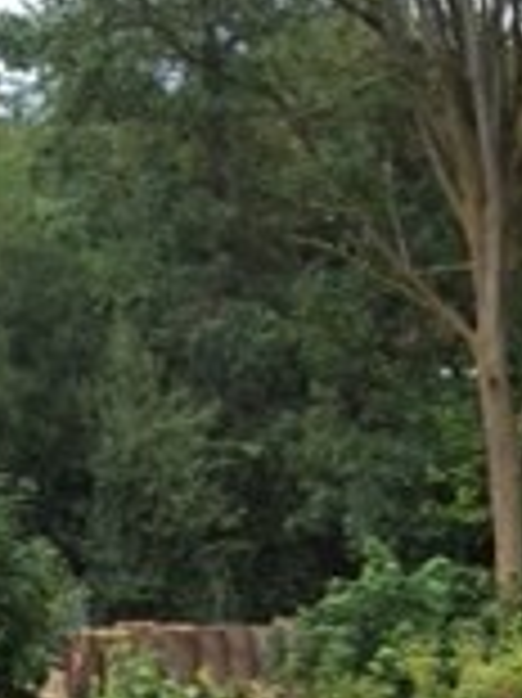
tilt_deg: -19.8
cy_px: 1279
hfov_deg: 11.9
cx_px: 729
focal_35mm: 120
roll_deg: +1.0
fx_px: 2416
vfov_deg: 14.4
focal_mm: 4.15
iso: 32
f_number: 2.2
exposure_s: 1/460
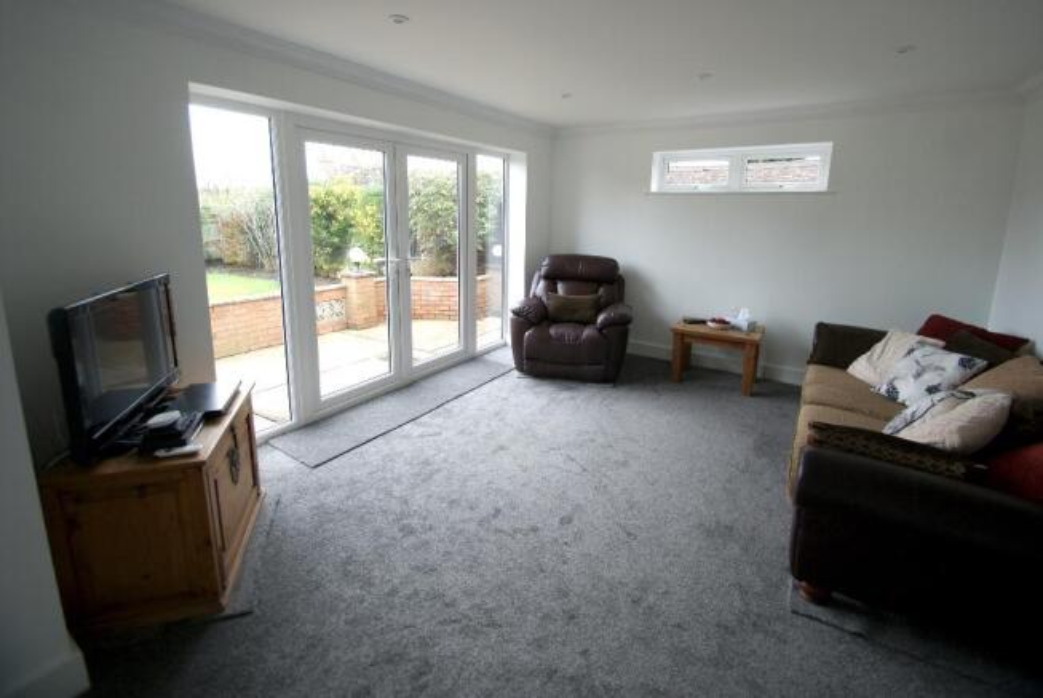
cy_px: 349
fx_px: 435
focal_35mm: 15
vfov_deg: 77.5
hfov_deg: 100.3
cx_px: 522
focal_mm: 10
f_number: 4
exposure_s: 1/30
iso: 100
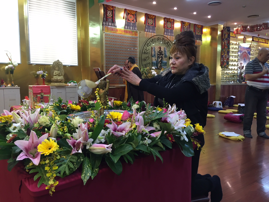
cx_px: 134
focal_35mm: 29
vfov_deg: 48.2
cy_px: 101
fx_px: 225
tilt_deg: -6.8
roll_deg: -2.7
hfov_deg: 61.7
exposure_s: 1/33
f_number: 2.2
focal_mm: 4.15
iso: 125
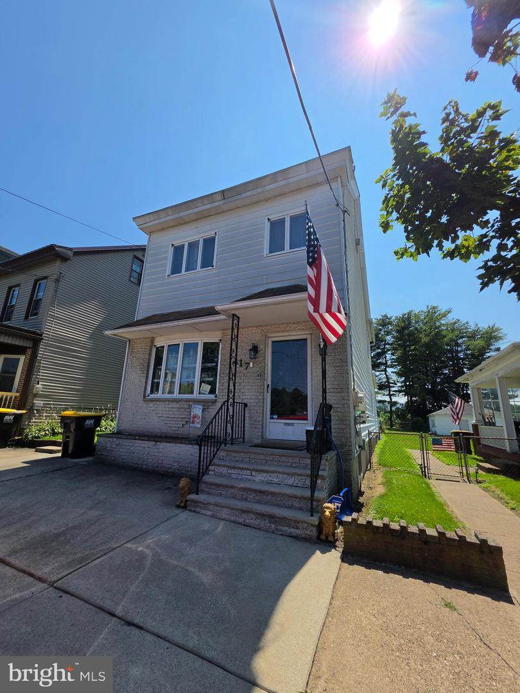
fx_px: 260
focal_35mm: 13
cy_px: 346
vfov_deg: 106.2
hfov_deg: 89.9
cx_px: 260
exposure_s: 1/2470
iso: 32
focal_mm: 2.2
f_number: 1.9
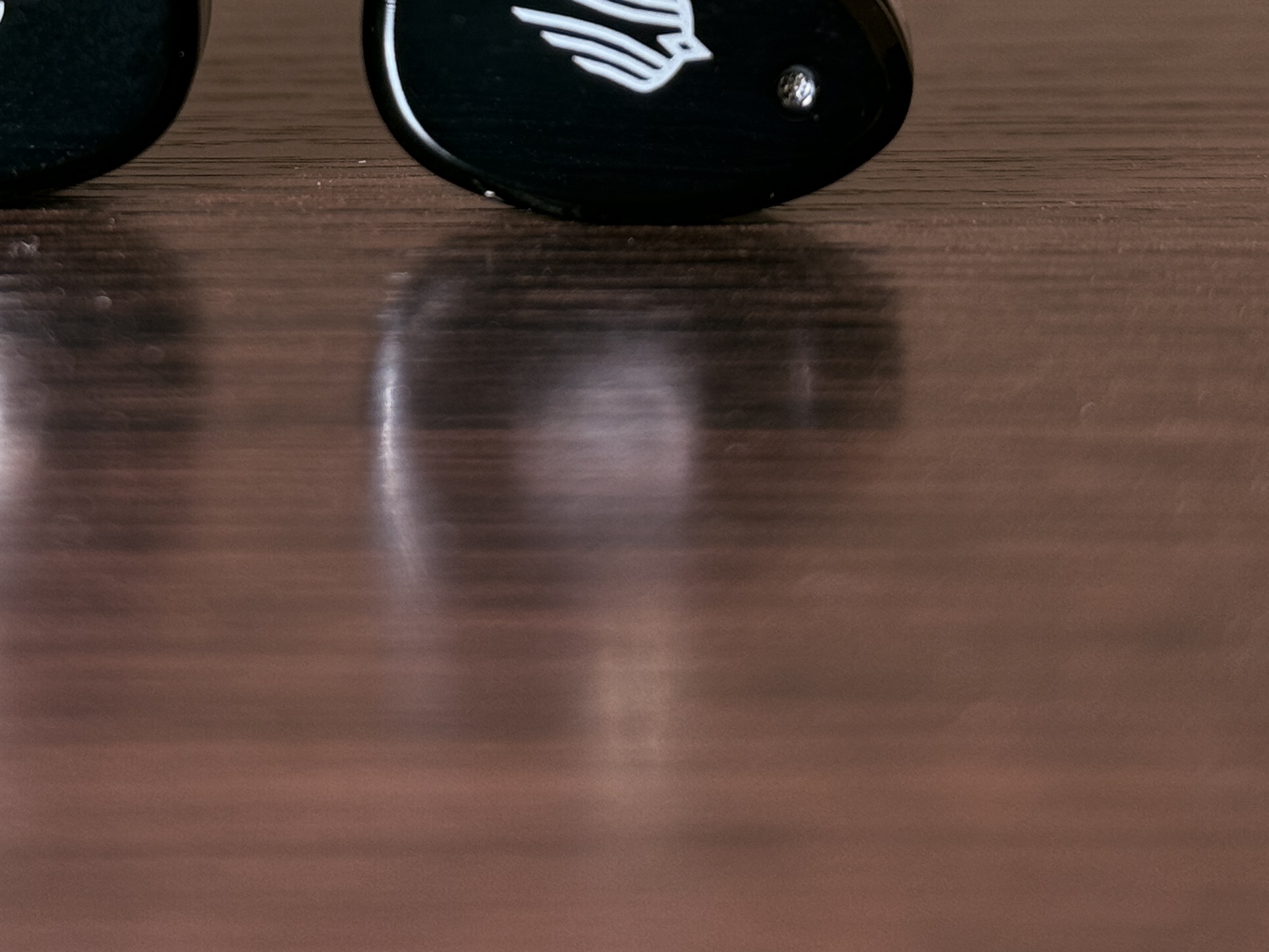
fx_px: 3703
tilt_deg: -6.6
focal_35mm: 101
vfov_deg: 14.4
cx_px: 287
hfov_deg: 19.3
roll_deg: -0.3
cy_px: -30
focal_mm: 6.76
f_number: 1.78
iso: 100
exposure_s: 1/60
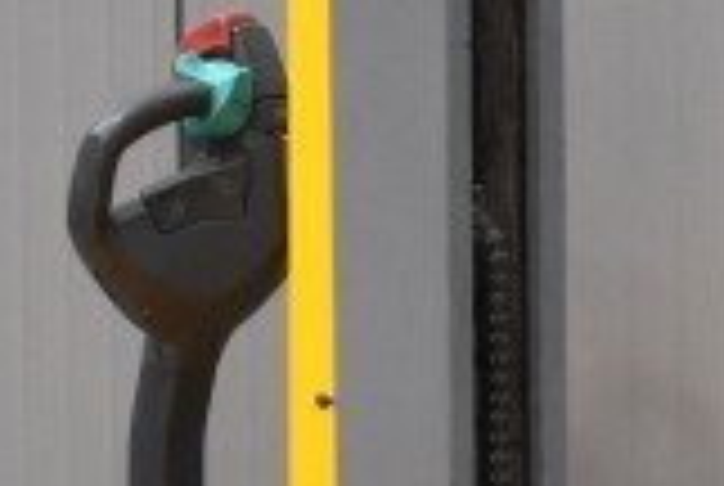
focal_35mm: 257
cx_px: 630
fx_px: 5172
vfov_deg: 5.4
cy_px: 450
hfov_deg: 8.0
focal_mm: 23
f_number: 4.5
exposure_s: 1/60
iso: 1250
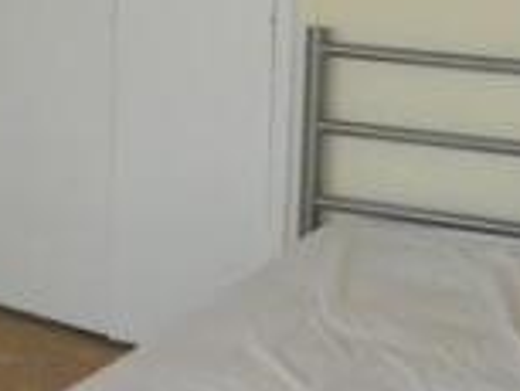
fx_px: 1488
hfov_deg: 19.2
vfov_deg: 14.6
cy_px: -32
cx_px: -19
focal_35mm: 99
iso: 200
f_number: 2.8
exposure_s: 1/30
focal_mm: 4.6
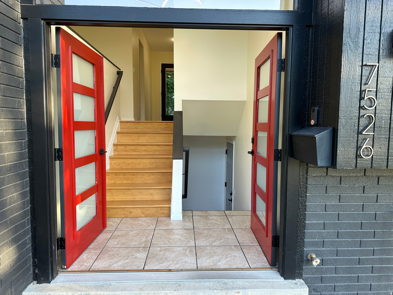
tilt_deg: -0.7
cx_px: 196
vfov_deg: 56.8
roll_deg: -1.2
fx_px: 272
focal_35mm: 24
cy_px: 148
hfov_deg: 71.6
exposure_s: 1/121
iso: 80
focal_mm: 6.86
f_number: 1.78
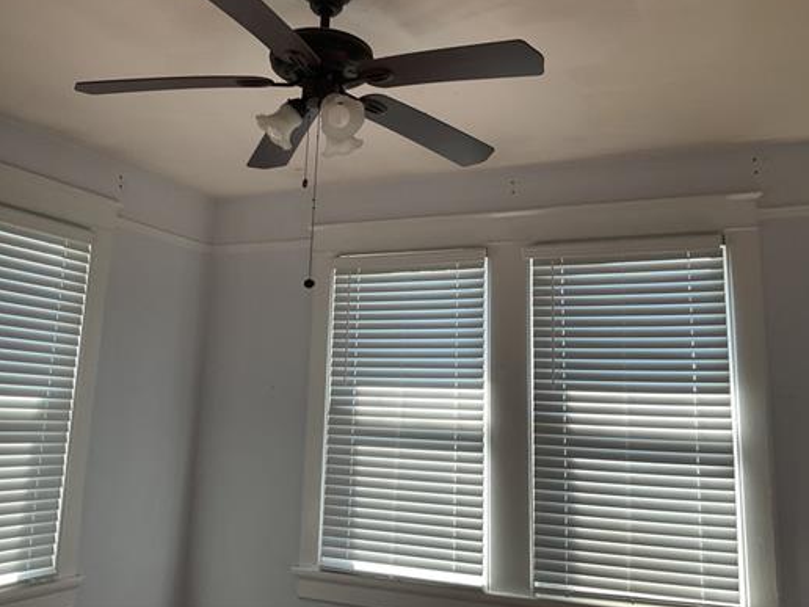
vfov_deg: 39.4
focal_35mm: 36
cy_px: 235
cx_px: 400
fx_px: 841
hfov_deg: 51.4
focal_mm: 3
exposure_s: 1/120
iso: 40
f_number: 1.8
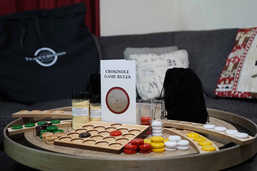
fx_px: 314
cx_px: 129
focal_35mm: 44
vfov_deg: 30.5
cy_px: 87
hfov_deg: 44.5
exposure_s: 1/60
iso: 1250
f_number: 4.5
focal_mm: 43
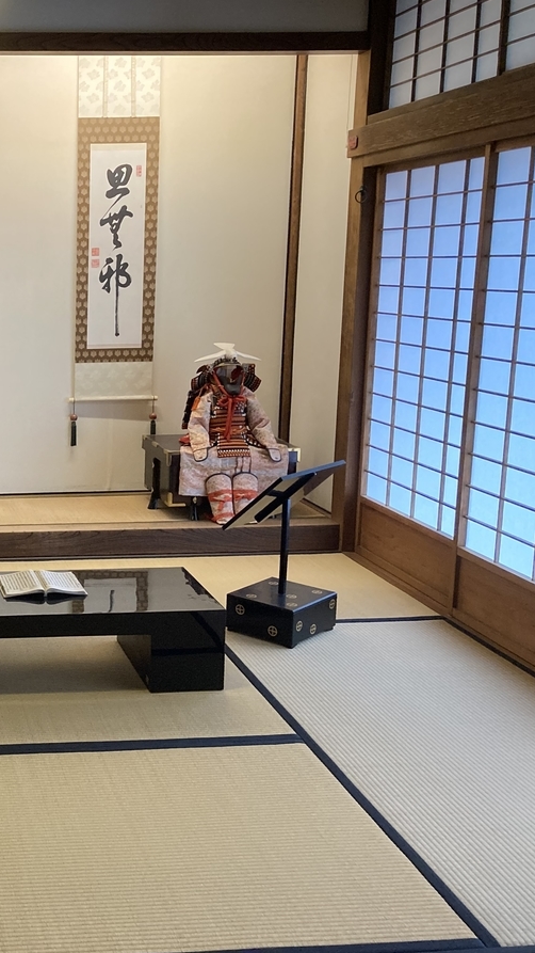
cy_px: 475
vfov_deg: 49.4
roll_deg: -0.4
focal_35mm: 41
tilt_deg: -11.3
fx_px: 1034
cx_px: -58
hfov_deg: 26.6
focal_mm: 3.99
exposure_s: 1/60
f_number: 1.8
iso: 250
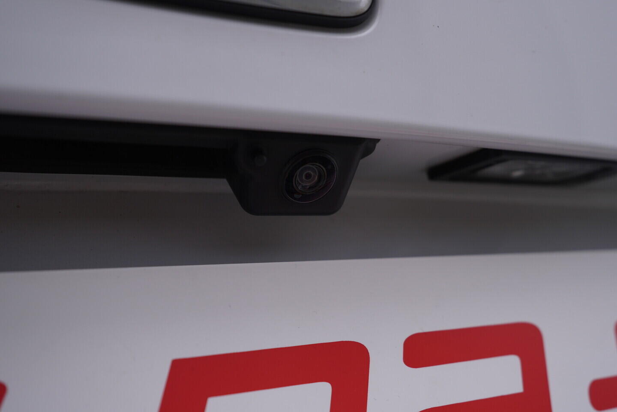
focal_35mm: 36
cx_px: 308
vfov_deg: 36.9
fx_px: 617
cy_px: 206
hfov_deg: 53.1
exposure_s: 1/80
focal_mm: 24
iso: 125
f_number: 4
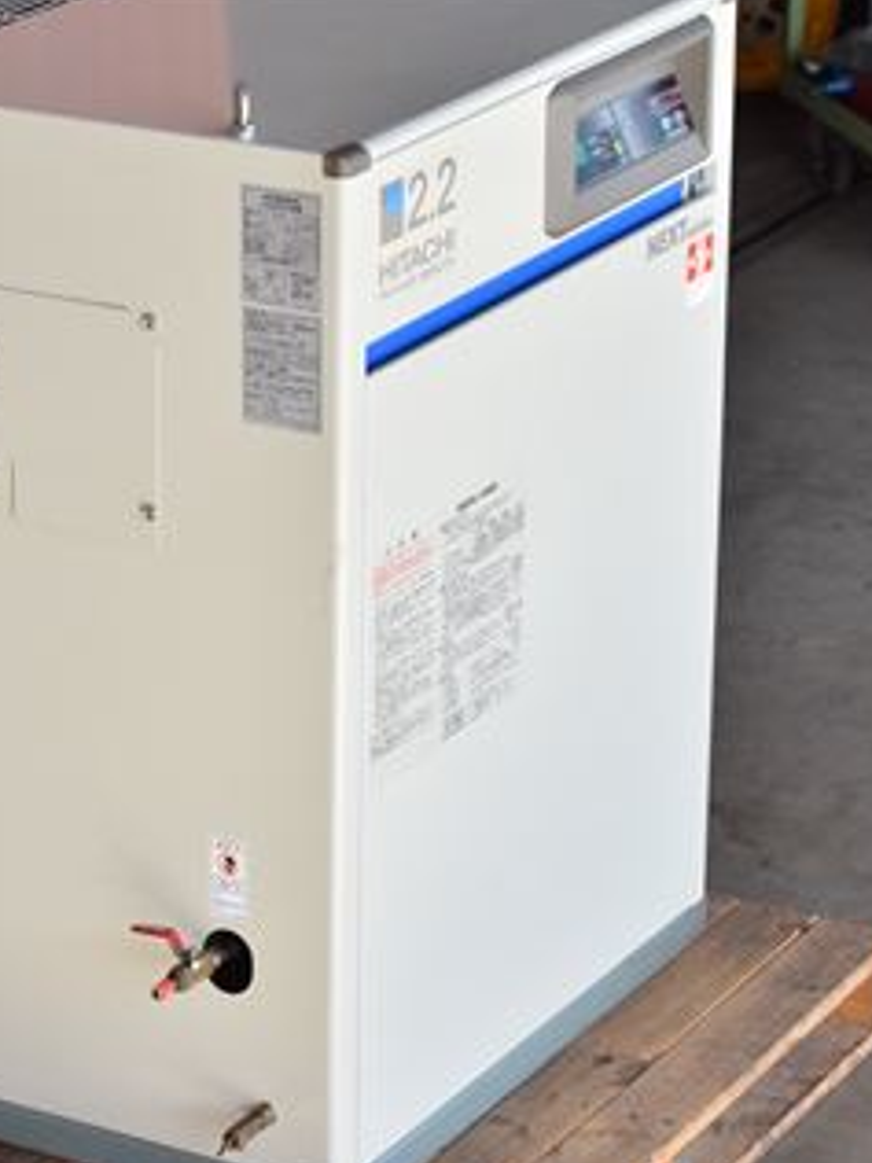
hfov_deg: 11.7
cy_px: 593
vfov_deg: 15.7
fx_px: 4224
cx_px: 188
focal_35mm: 126
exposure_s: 1/1250
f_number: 6.3
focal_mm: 55
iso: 1250
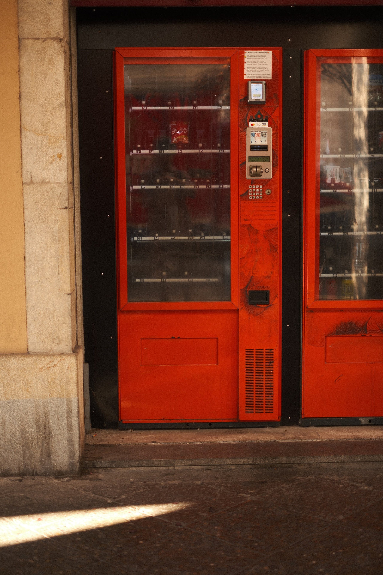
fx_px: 846
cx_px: 192
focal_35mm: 53
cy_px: 288
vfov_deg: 37.5
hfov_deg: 25.5
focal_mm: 35
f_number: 1.4
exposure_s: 1/180
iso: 125
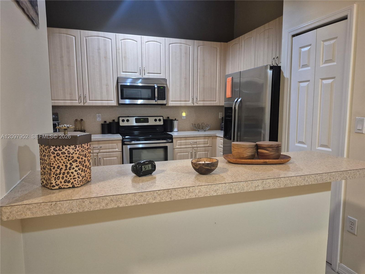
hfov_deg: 73.9
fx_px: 243
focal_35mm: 23
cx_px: 182
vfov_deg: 58.9
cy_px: 137
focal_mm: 5.4
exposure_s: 1/60
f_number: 1.8
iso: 800
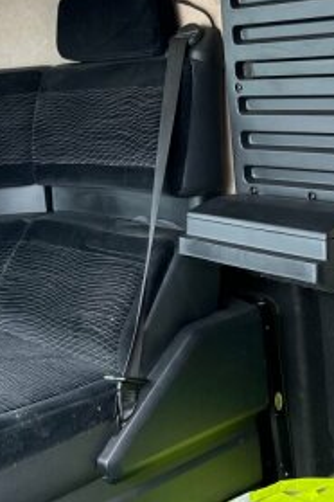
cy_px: 158
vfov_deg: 32.1
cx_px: 102
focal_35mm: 62
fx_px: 863
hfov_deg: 21.8
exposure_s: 1/121
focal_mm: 5.7
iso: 100
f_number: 1.5
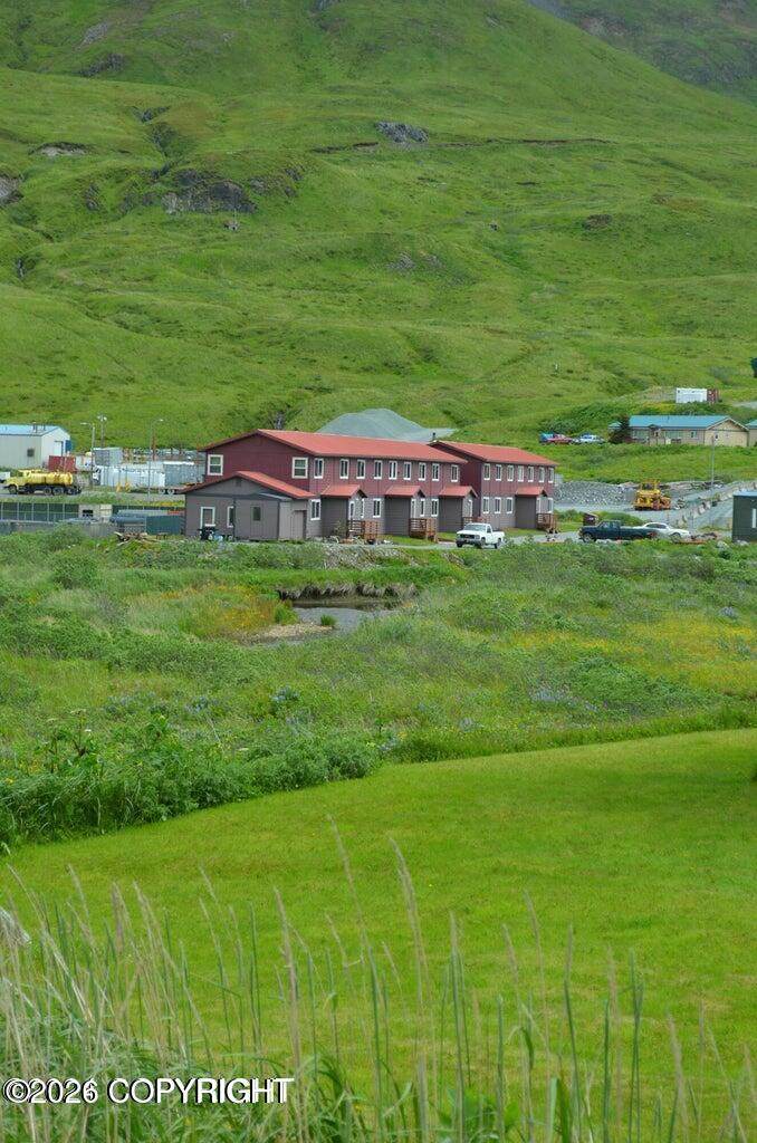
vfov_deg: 24.7
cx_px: 378
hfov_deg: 16.5
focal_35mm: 82
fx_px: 2614
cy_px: 572
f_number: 8
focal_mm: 55
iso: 100
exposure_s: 1/250
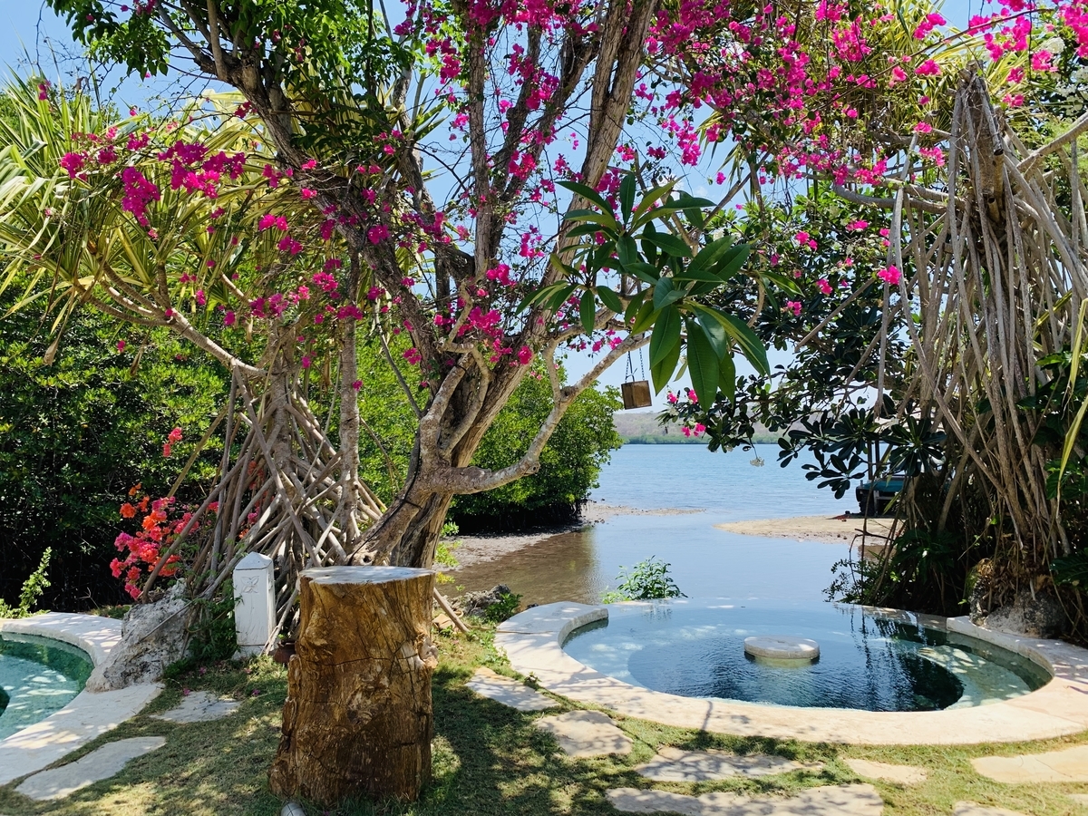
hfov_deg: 67.3
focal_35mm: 26
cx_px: 544
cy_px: 408
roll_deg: -0.1
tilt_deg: +5.8
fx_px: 817
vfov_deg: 53.1
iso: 25
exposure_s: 1/1190
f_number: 1.8
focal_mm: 4.25
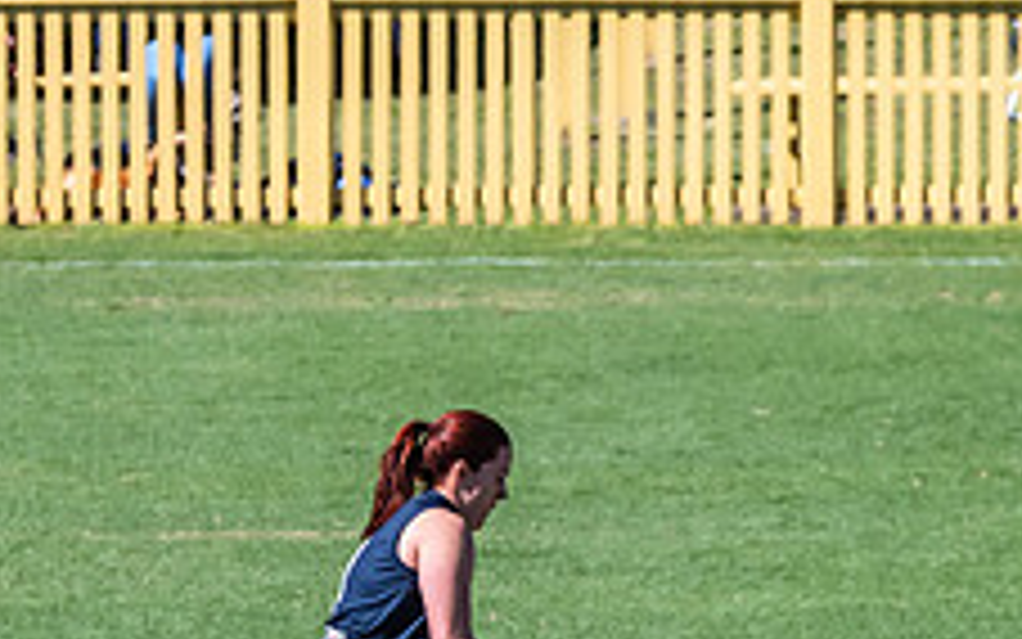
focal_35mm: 1380
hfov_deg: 1.5
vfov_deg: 1.0
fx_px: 38446
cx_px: 246
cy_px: 810
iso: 800
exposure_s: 1/1600
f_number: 10
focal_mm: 260
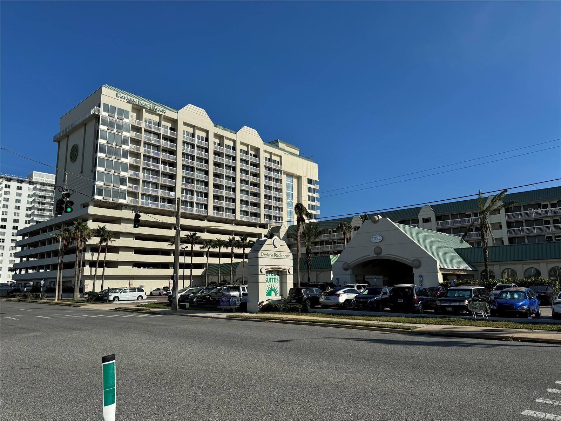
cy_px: 210
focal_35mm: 24
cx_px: 280
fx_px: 389
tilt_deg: +9.4
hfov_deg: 71.6
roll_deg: +0.4
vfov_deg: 56.8
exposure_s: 1/9009
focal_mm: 6.76
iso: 80
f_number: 1.78
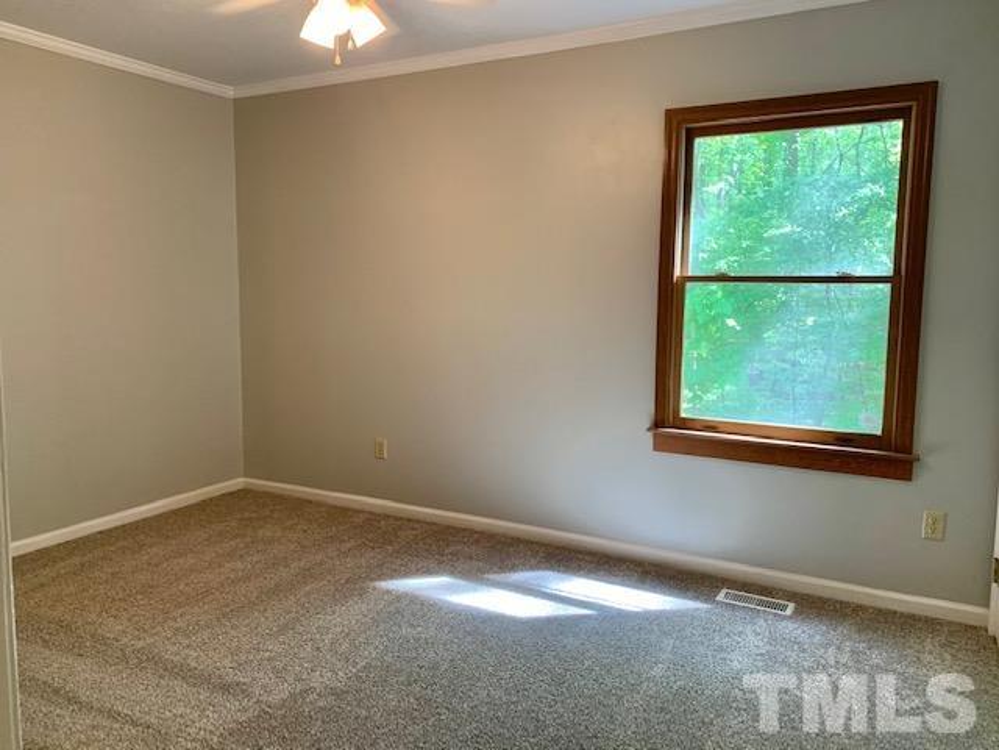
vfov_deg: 53.1
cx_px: 500
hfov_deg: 67.3
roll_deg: +0.2
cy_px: 375
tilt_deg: -7.7
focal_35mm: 26
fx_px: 750
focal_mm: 4.25
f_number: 1.8
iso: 160
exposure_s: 1/60
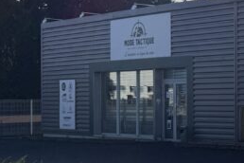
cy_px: 87
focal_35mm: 99
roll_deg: +0.0
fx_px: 671
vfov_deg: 13.8
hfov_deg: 17.3
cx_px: 423
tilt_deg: +0.4
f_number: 1.78
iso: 100
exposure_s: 1/11905
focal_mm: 6.76
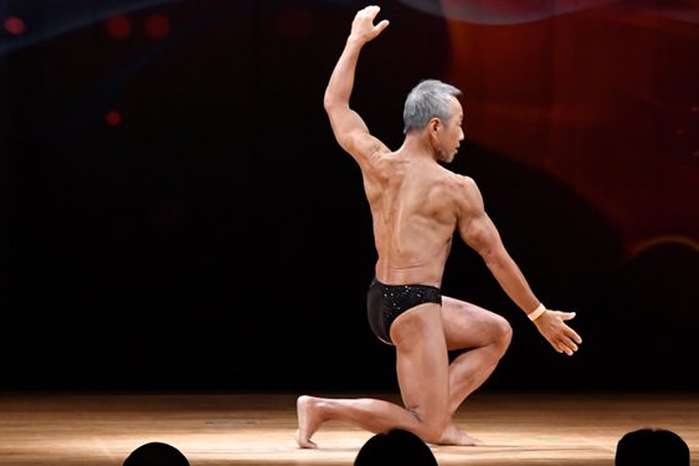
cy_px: 210
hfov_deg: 6.6
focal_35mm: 310
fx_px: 6017
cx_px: 386
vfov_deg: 4.4
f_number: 5.6
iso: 4000
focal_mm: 150
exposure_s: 1/400
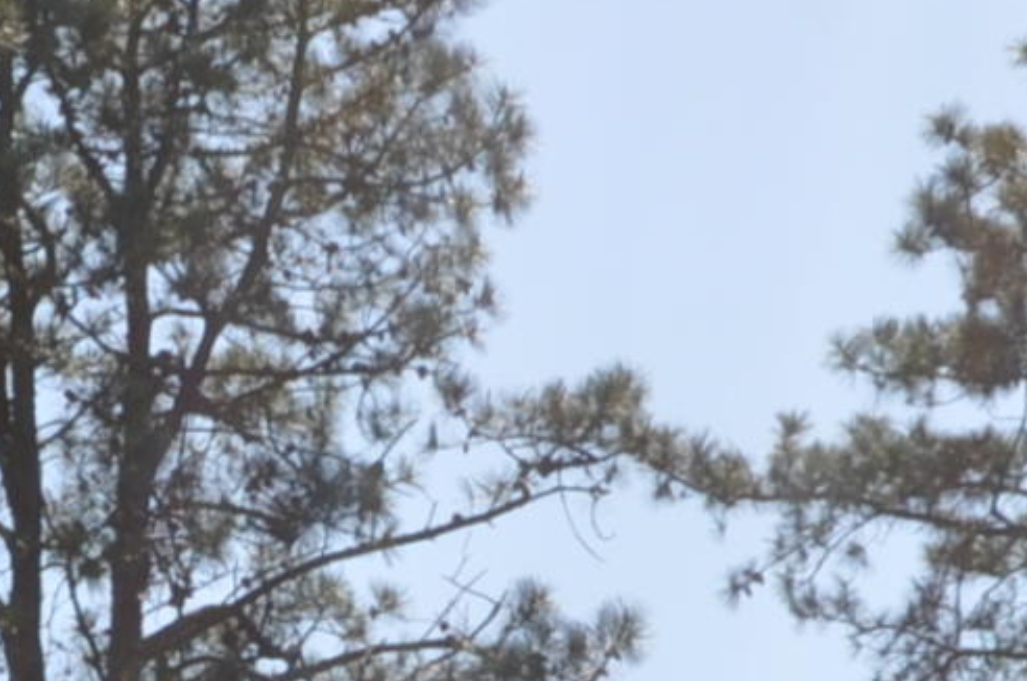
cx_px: 296
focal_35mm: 238
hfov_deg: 8.7
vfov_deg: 5.4
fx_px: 6776
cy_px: 2016
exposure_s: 1/200
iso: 200
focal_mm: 26
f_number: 13
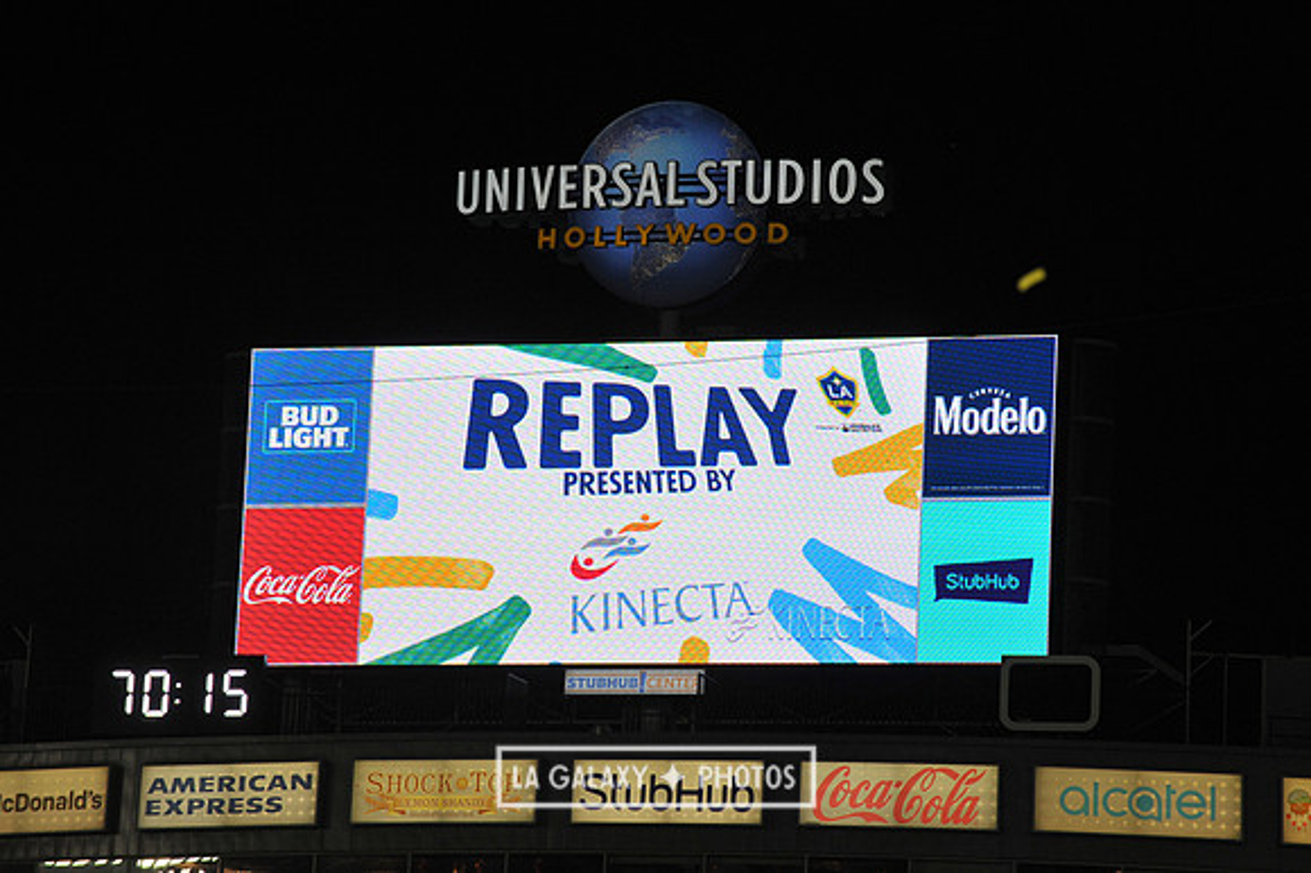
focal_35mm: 190
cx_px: 656
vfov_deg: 7.2
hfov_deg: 10.8
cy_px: 436
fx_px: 6915
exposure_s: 1/400
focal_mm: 190
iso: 1600
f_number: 10
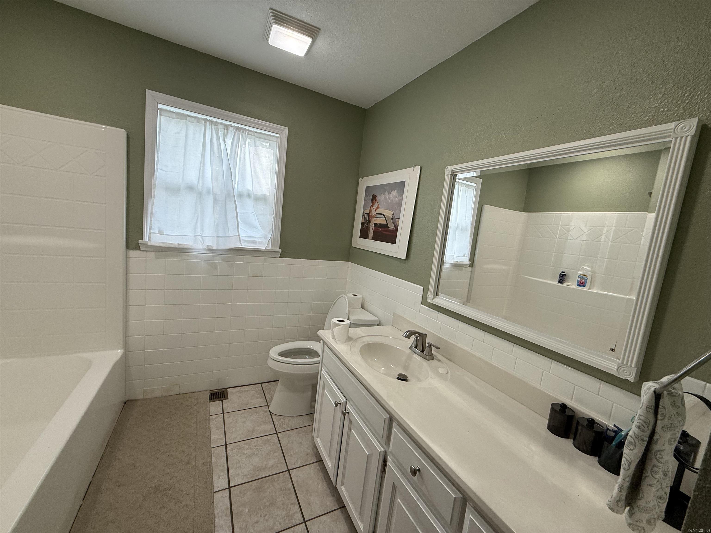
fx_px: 288
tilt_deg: -6.3
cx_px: 356
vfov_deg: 85.7
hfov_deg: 102.1
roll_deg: -6.5
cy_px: 266
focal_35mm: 14
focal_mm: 2.22
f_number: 2.2
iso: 80
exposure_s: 1/120
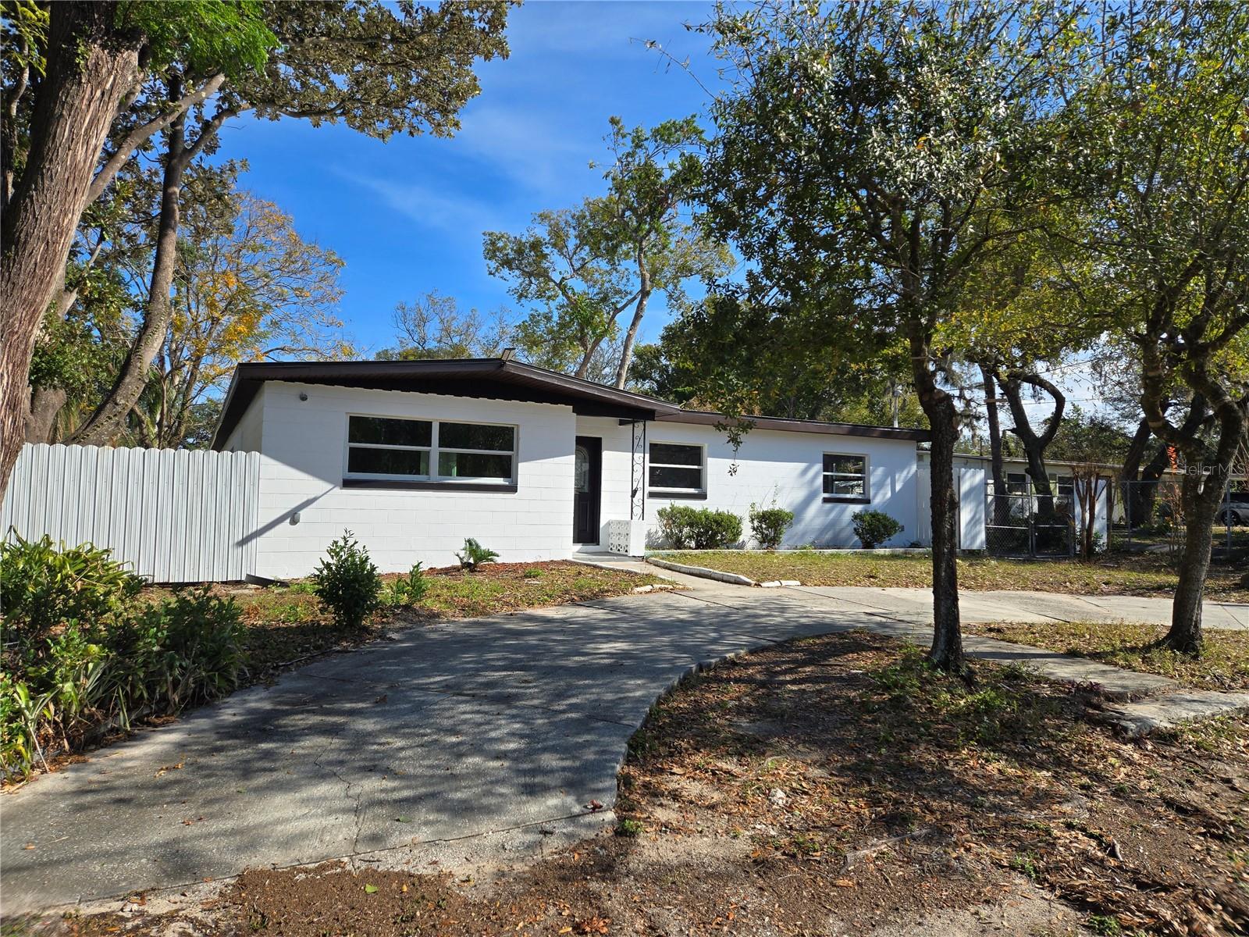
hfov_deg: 73.9
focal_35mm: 23
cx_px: 624
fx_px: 830
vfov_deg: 58.9
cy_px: 468
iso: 25
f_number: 1.8
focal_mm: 5.4
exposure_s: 1/1509
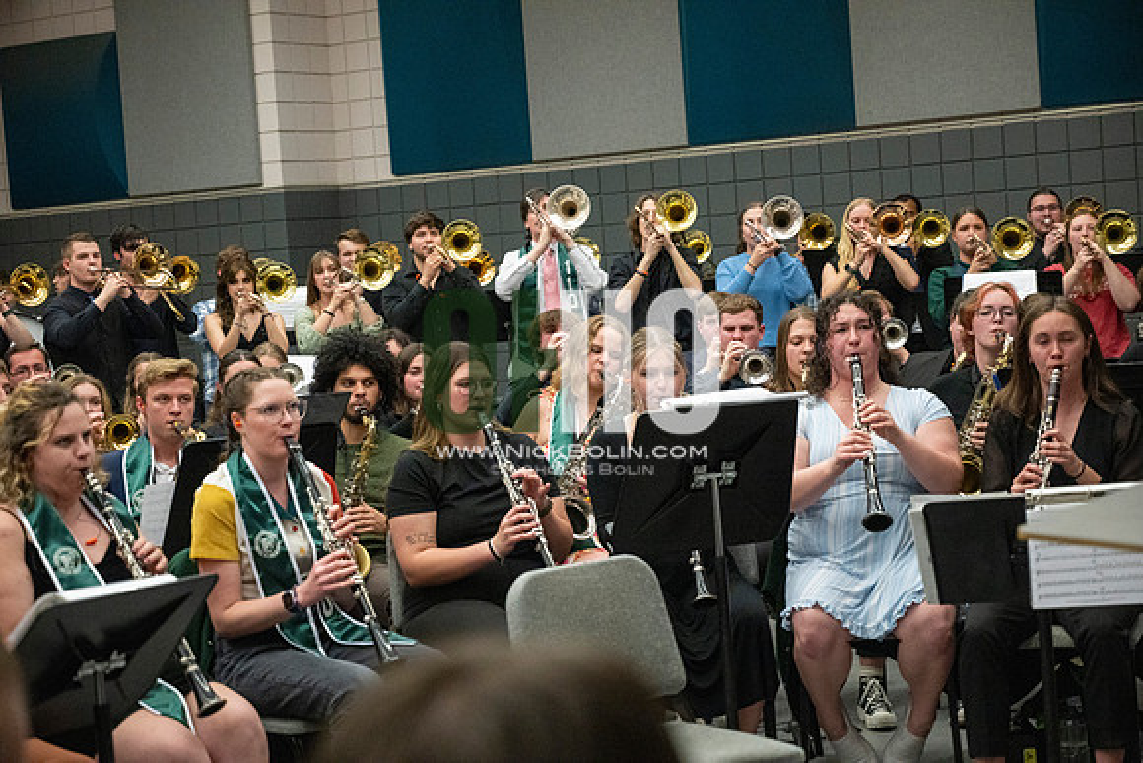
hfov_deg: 28.8
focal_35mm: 70
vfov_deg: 19.5
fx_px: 2223
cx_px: 572
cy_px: 382
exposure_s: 1/500
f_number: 4
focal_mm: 70
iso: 10000
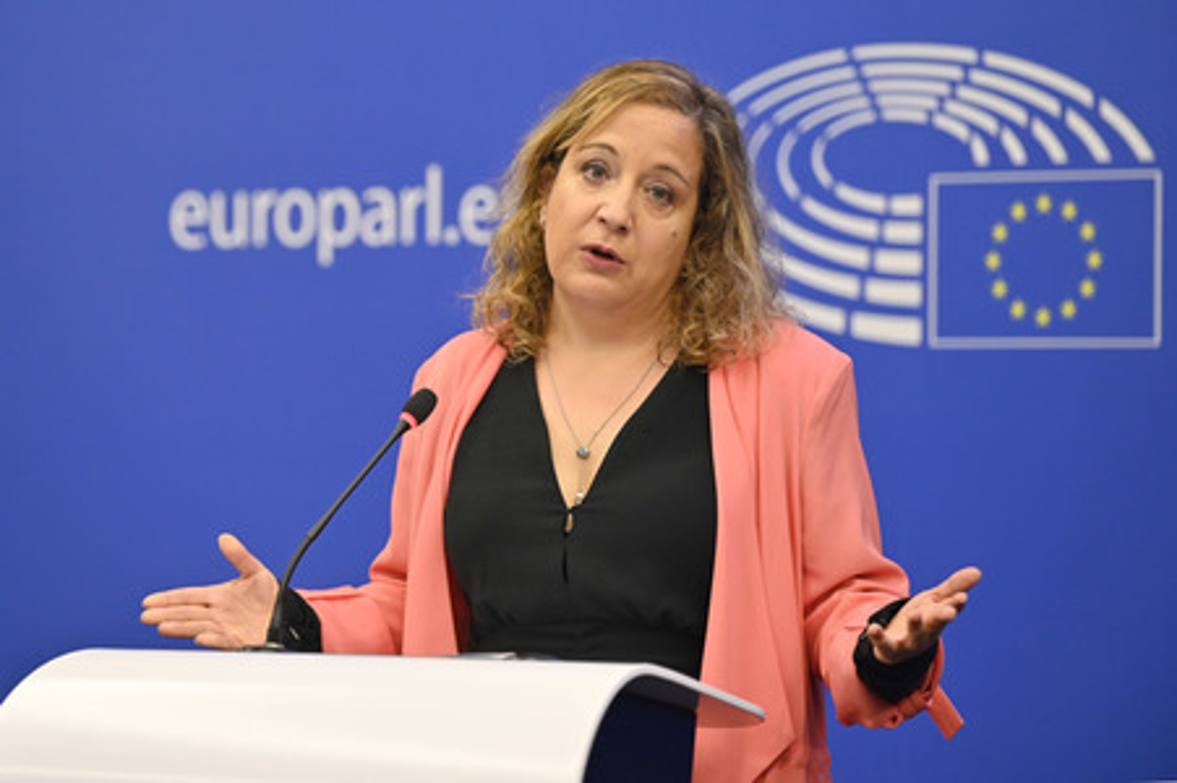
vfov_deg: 9.4
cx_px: 588
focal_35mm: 145
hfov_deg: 14.2
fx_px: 4737
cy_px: 392
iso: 1600
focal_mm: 145
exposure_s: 1/320
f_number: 2.8
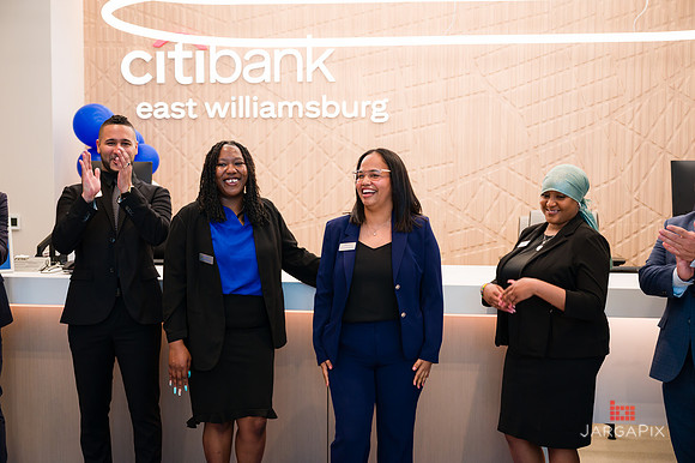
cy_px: 232
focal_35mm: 42
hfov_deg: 46.6
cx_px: 348
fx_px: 807
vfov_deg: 32.0
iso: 500
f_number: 3.2
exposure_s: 1/200
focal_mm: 41
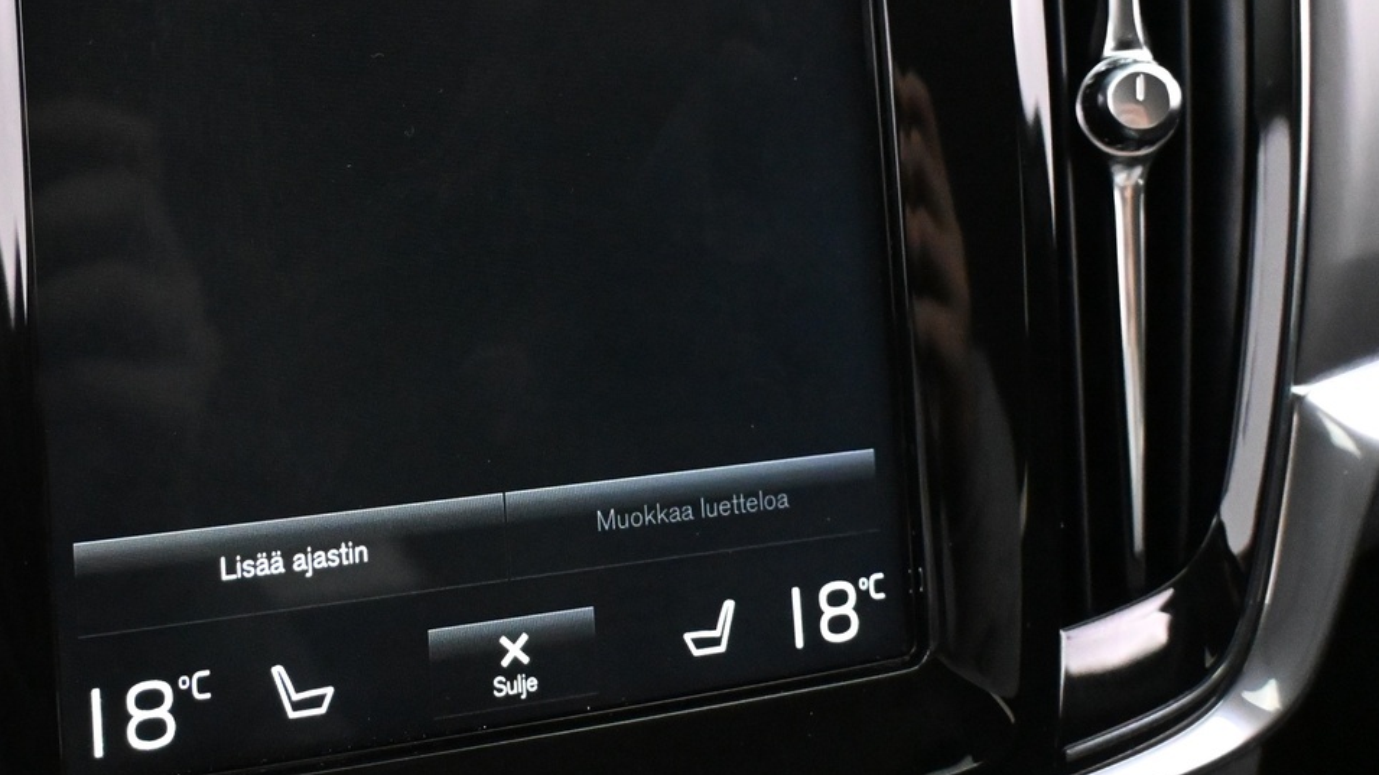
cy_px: 130
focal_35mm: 48
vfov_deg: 24.4
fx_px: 1755
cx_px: 451
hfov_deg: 42.3
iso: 7200
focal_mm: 18
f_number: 3.5
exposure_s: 1/60
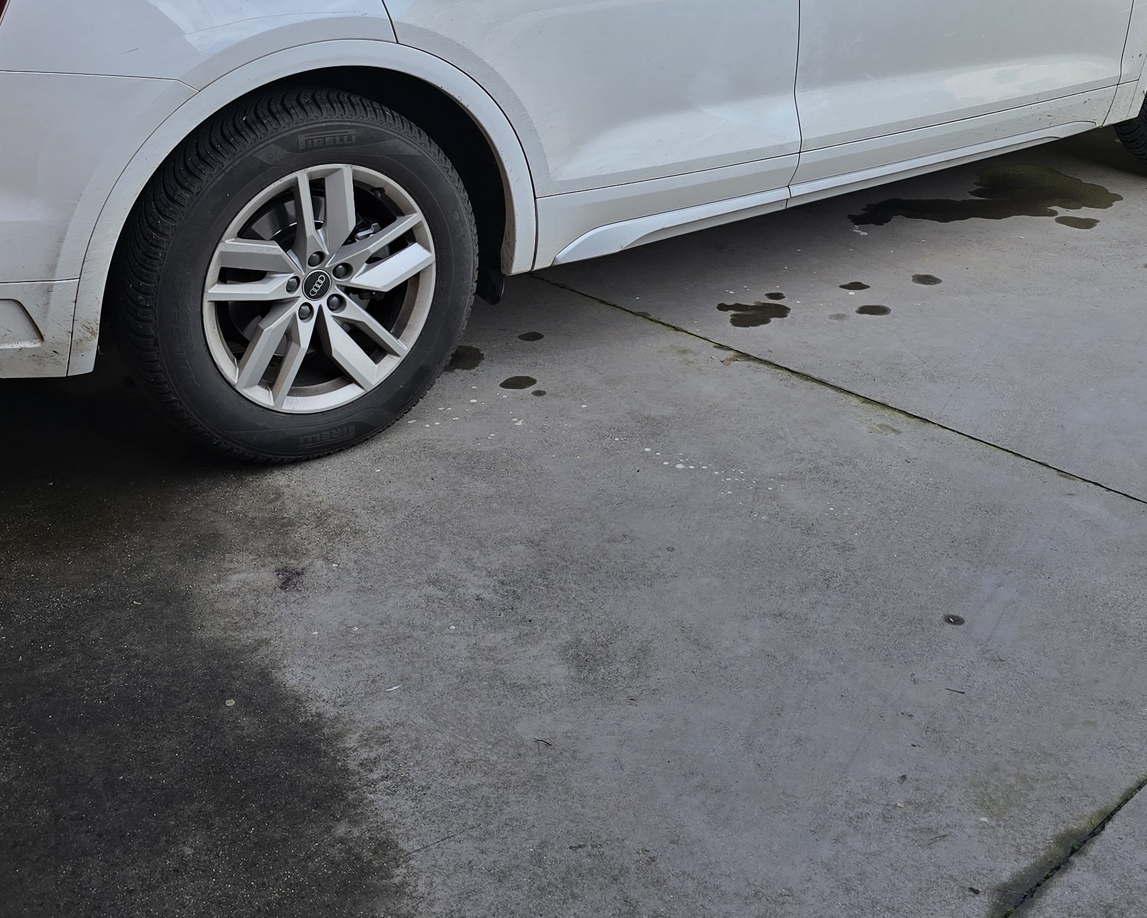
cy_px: 150
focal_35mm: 48
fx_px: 1630
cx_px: 449
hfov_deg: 38.6
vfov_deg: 30.5
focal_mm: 6.3
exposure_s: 1/504
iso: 12
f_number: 1.7
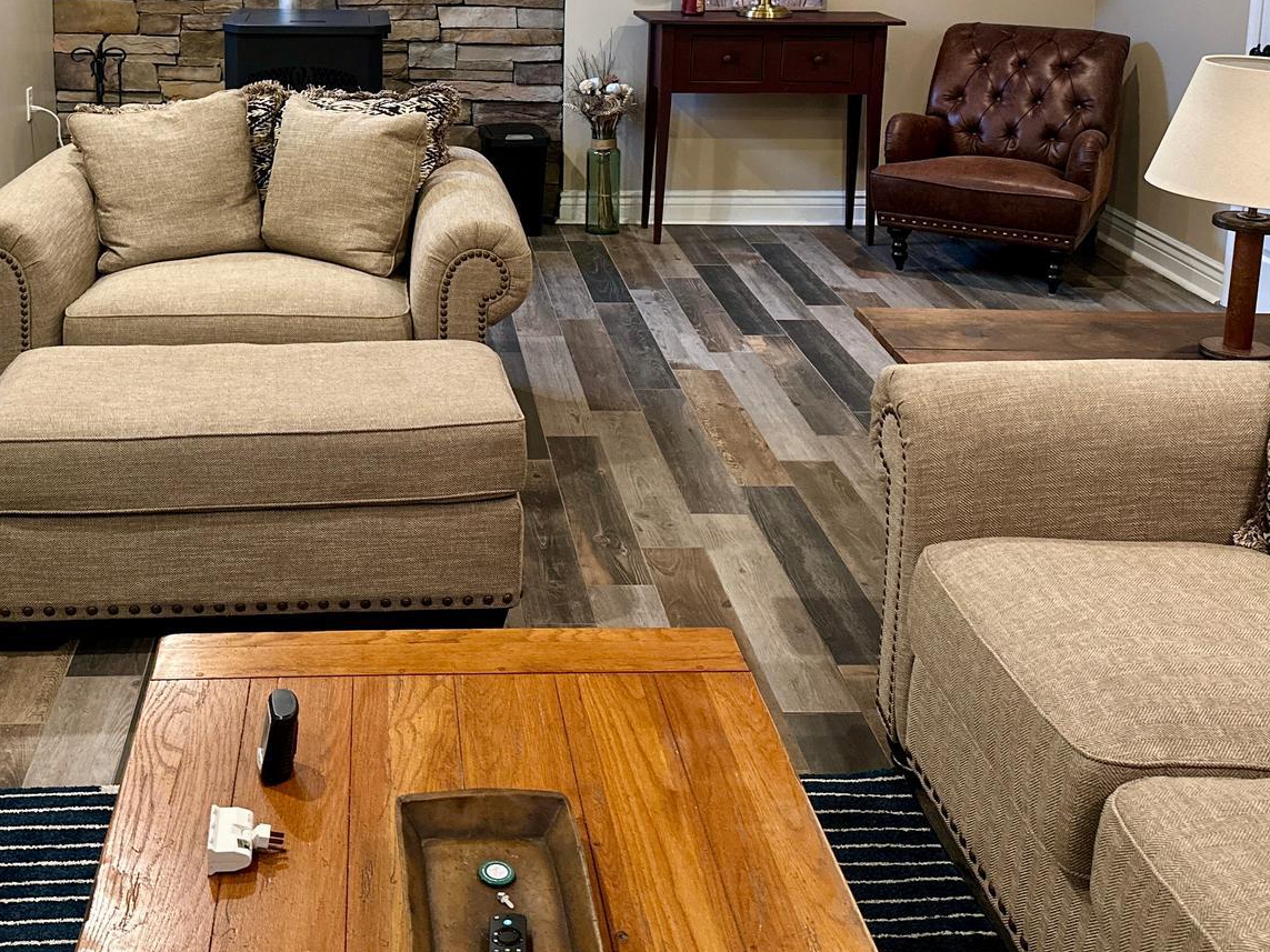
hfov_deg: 43.4
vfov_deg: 32.2
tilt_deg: -9.8
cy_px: 121
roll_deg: -0.6
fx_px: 1577
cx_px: 450
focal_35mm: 43
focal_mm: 6.86
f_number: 1.78
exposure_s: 1/60
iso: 320
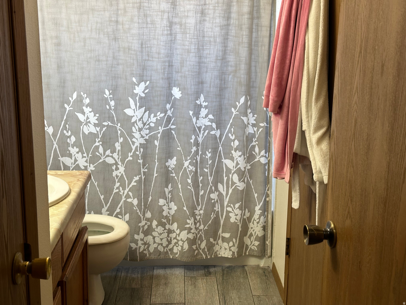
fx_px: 563
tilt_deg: -14.0
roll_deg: -0.8
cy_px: 152
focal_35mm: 48
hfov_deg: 39.7
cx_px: 203
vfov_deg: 30.3
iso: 125
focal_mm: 6.86
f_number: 1.78
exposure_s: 1/60
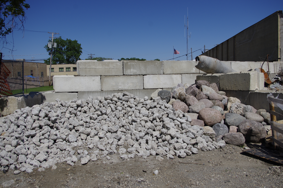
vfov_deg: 38.8
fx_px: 267
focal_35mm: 34
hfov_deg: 55.9
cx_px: 142
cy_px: 94
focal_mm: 23.13
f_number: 5.6
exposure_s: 1/2500
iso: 200
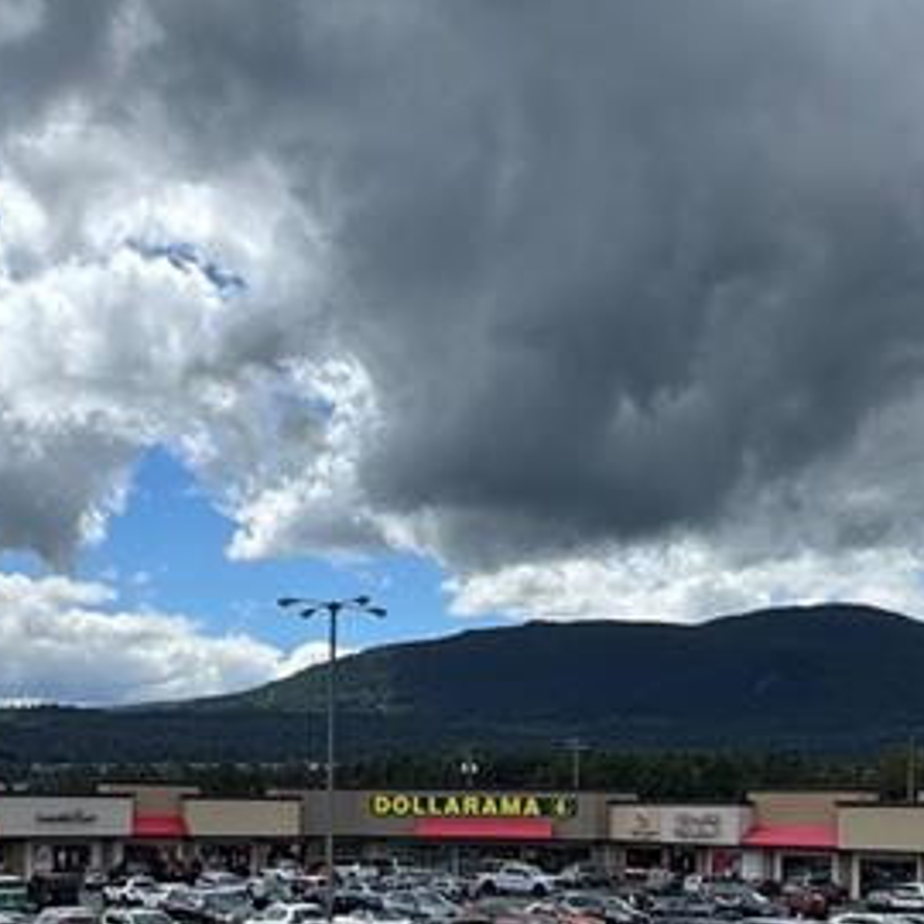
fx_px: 1419
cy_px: 791
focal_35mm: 47
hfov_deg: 36.1
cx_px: 441
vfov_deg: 34.5
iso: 40
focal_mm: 2.22
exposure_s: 1/1832
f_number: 2.2
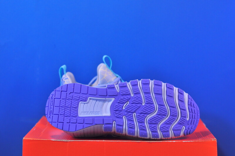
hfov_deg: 27.0
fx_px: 489
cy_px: 78
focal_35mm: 75
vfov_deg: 18.1
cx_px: 118
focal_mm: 50
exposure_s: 1/320
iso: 250
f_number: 2.8
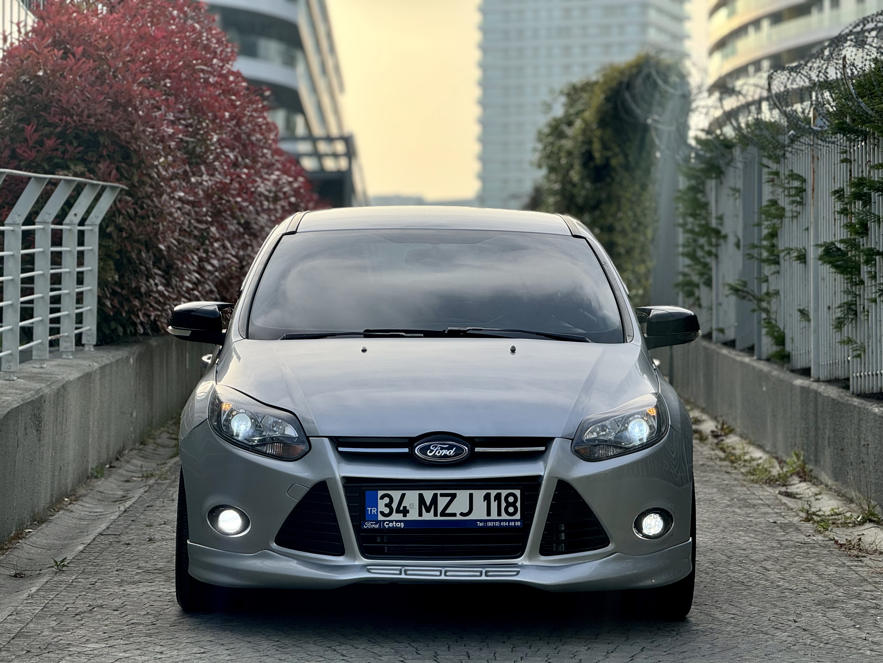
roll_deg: -0.1
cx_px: 442
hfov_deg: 16.4
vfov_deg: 12.3
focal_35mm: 120
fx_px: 3061
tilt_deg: +2.8
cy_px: 332
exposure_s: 1/537
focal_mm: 15.66
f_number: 2.8
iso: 50
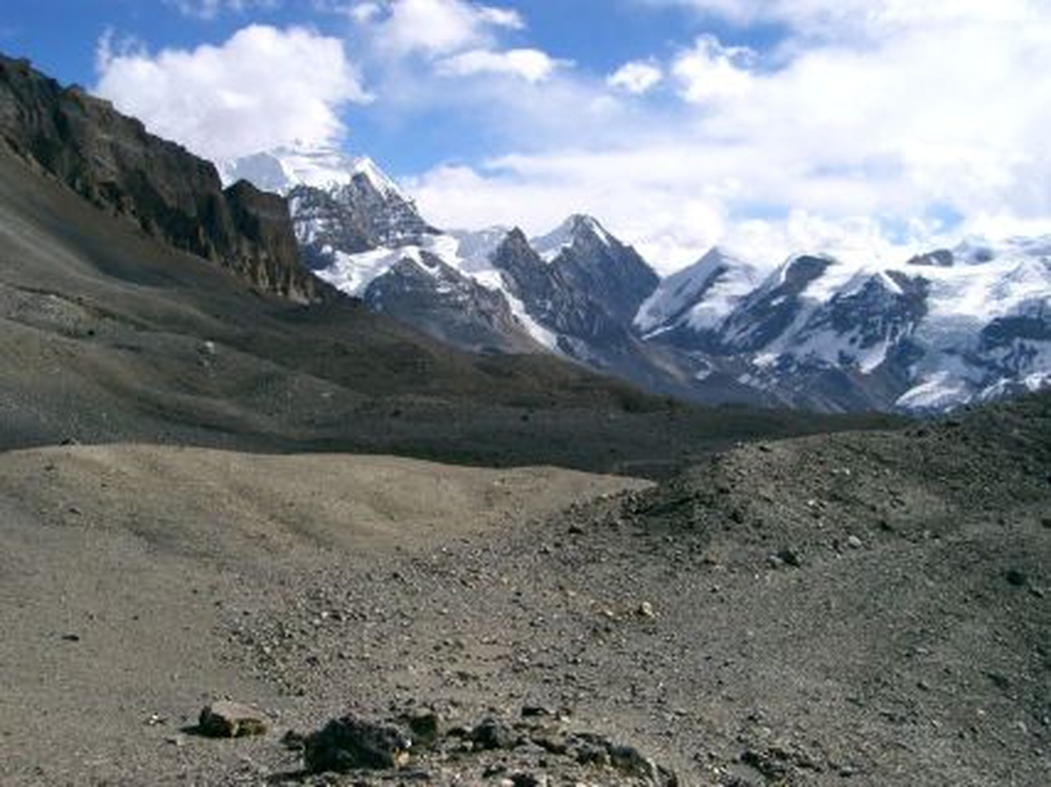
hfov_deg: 47.9
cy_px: 394
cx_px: 526
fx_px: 1184
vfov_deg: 36.8
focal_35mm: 39
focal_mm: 8
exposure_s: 1/1000
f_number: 4.8
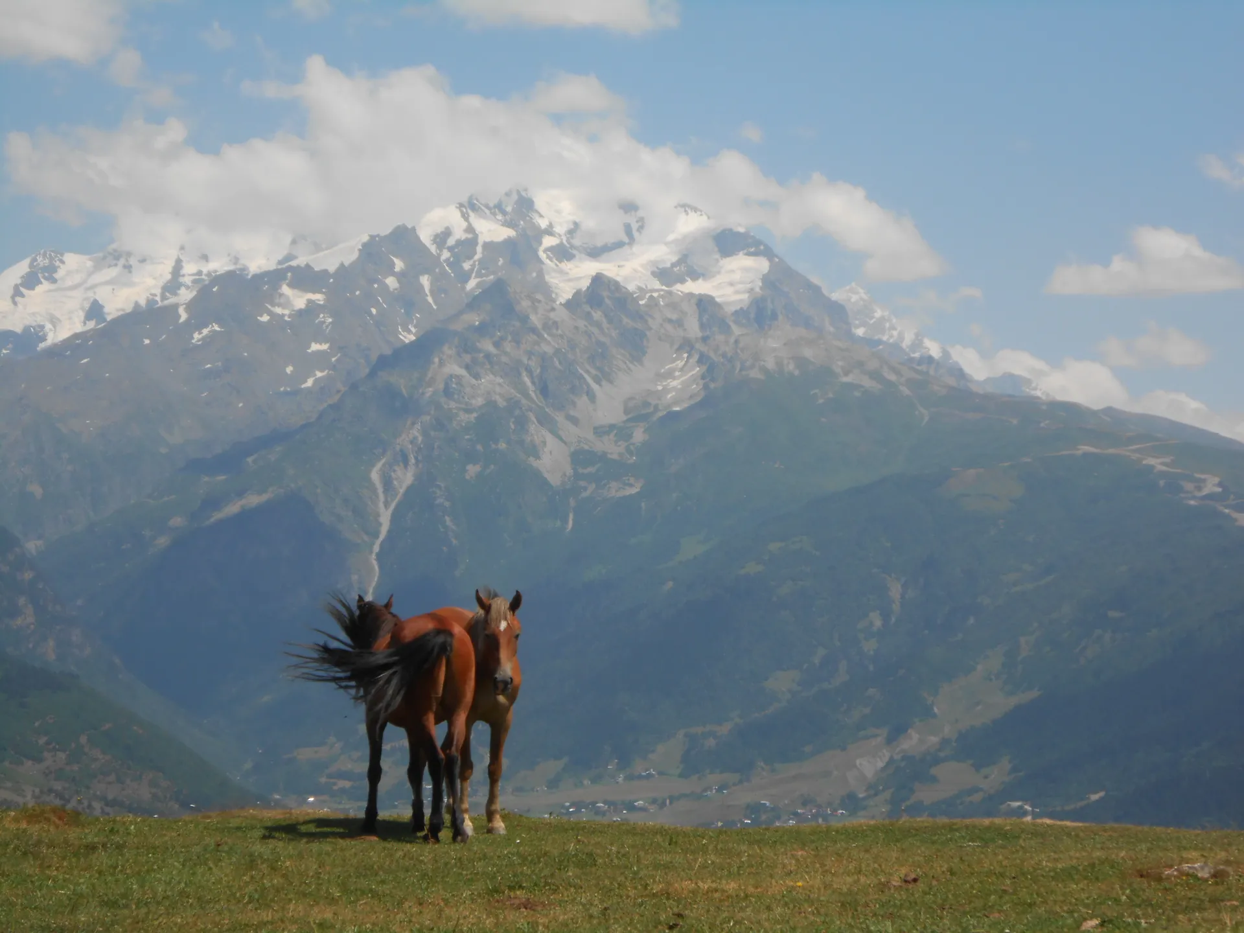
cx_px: 622
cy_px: 466
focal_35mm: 93
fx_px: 3342
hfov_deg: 21.1
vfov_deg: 15.9
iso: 80
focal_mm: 16.5
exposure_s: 1/1000
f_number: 4.6
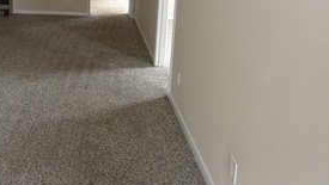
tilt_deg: -6.4
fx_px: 323
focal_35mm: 37
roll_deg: -1.1
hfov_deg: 51.1
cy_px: -3
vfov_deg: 29.7
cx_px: 72
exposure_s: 1/103
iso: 320
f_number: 2.2
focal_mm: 2.22
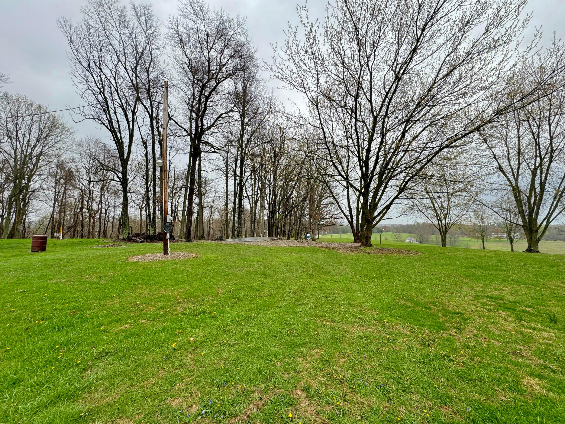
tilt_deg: +3.6
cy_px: 212
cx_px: 282
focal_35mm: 14
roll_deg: -0.2
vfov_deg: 85.7
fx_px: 229
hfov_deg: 102.1
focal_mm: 2.22
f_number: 2.2
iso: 40
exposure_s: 1/244
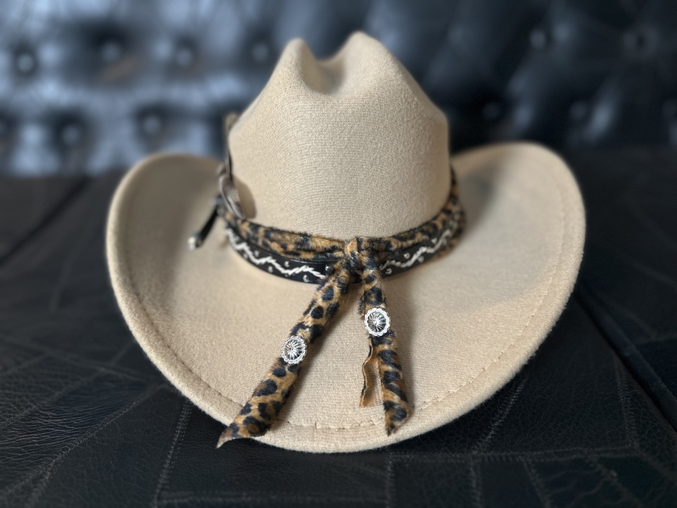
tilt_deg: -33.3
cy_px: 254
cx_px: 338
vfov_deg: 56.8
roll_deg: +4.0
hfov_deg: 71.6
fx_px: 469
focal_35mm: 24
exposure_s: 1/60
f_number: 1.78
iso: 320
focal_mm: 6.86
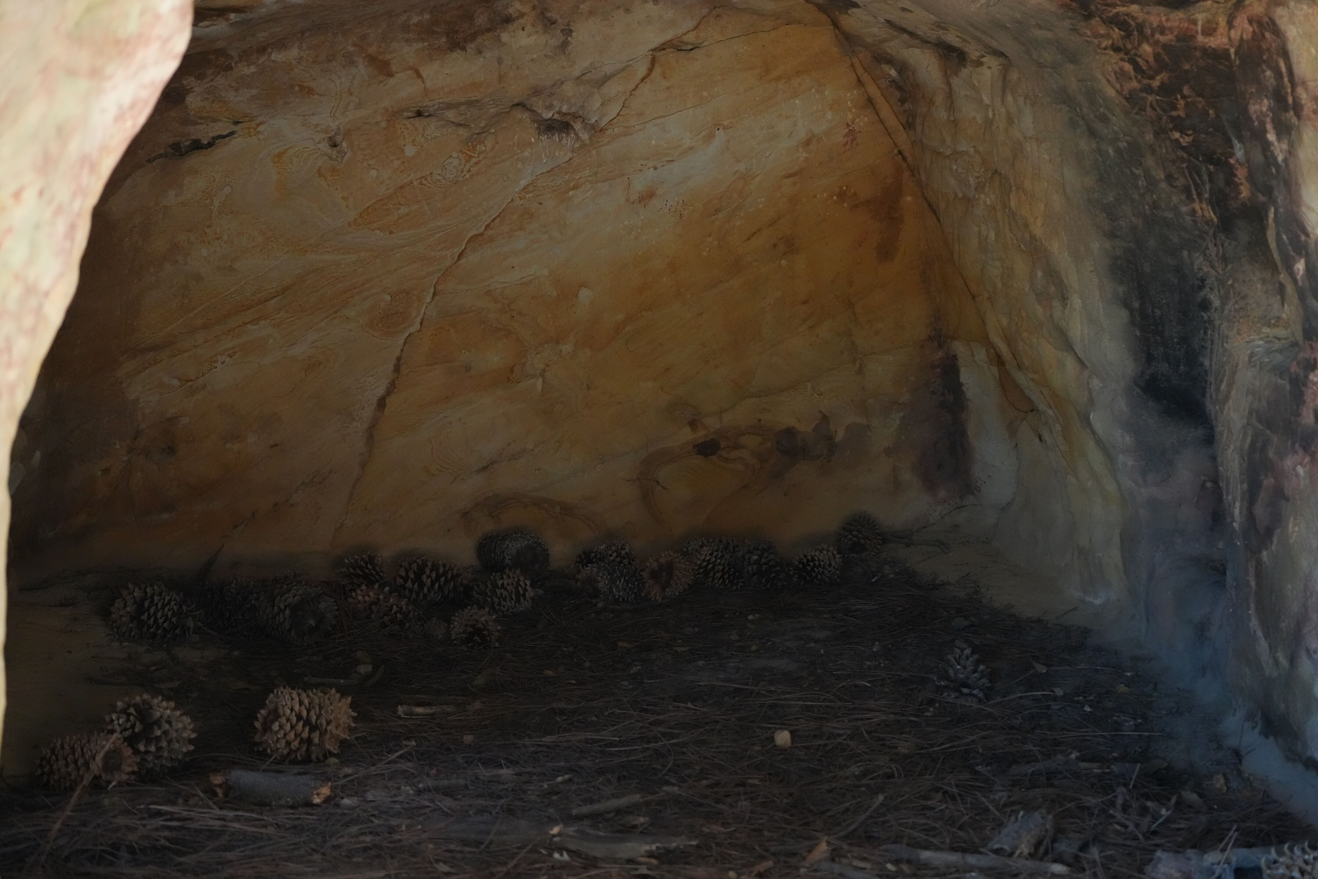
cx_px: 659
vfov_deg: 27.0
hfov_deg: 39.6
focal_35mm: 50
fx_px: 1830
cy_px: 440
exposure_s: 1/500
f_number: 4.5
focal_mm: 50
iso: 8000
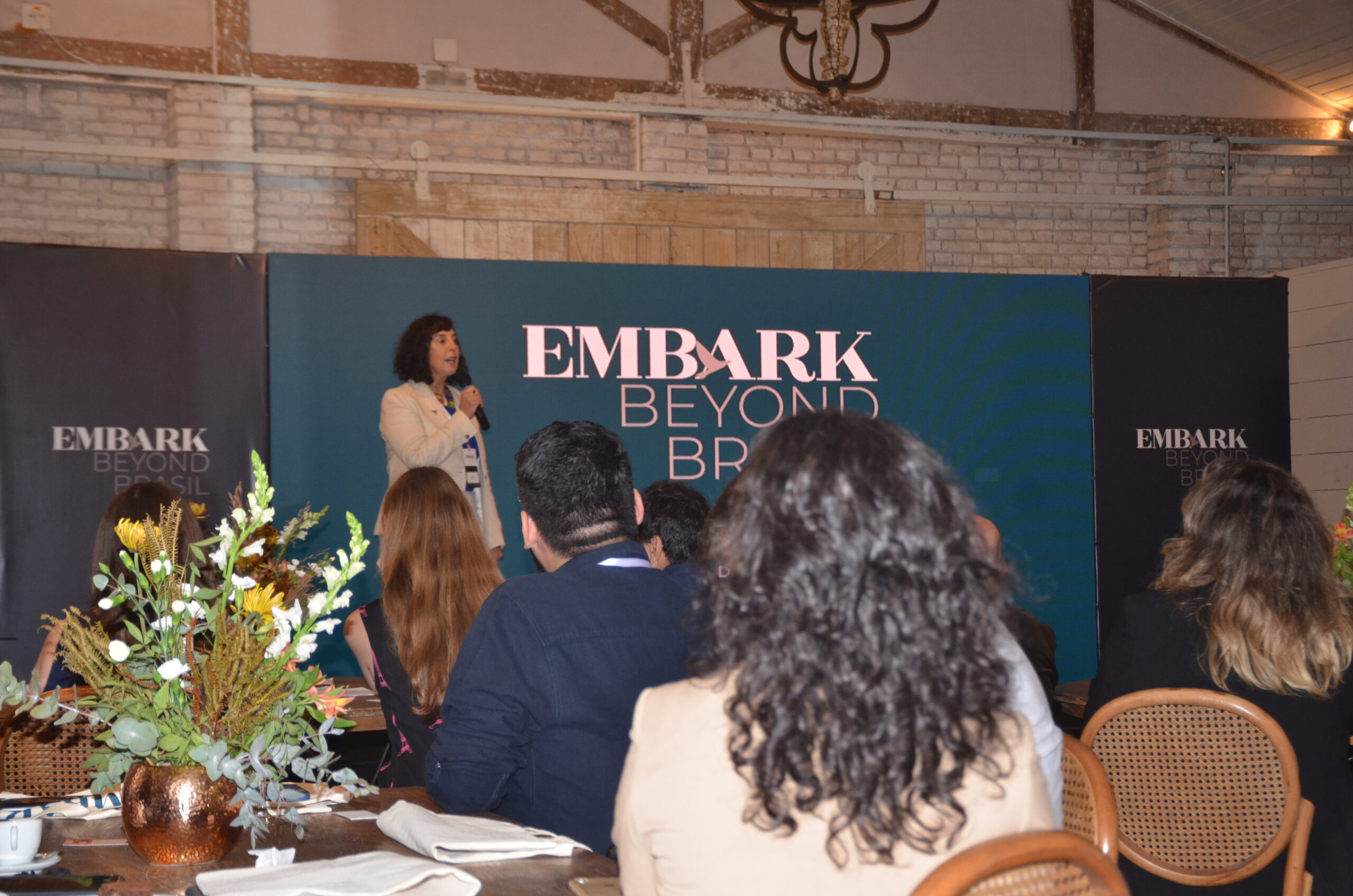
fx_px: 2250
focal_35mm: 60
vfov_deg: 22.5
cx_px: 676
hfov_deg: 33.5
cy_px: 448
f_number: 4.5
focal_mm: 40
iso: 800
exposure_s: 1/60
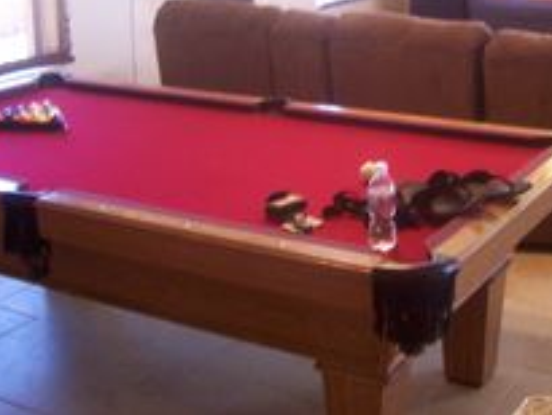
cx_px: 377
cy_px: 46
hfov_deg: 31.4
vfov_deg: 23.5
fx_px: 973
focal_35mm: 61
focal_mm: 5.6
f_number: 2.7
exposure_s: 1/10
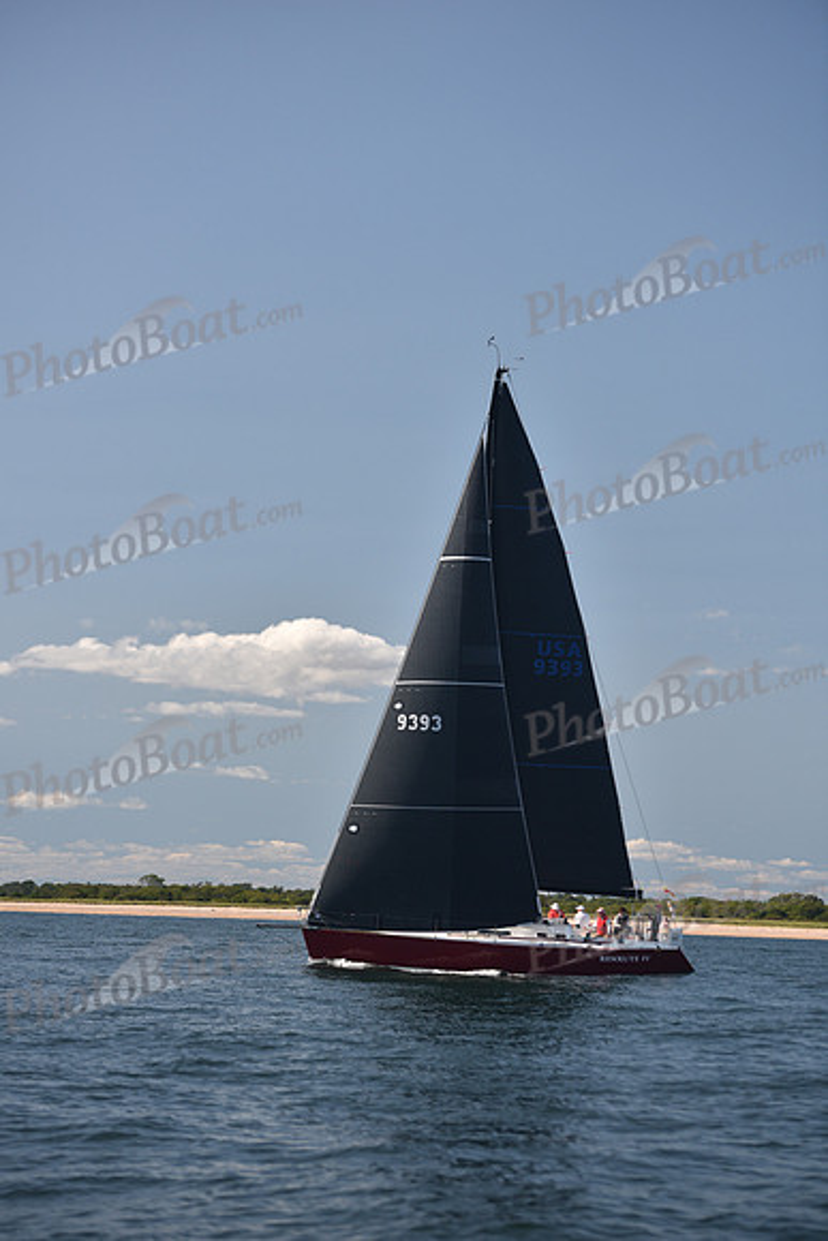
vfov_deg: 20.8
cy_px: 620
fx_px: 3379
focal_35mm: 98
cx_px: 414
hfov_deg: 14.0
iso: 250
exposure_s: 1/1600
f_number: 3.2
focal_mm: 98
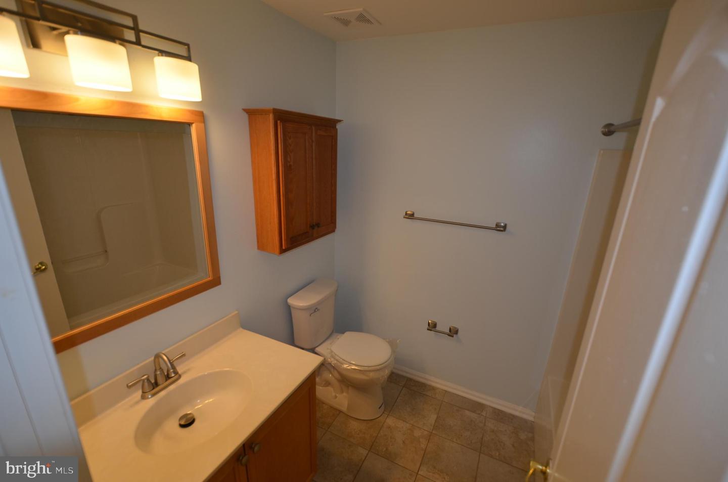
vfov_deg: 77.0
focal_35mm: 15
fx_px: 303
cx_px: 364
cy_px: 241
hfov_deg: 100.5
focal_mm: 10
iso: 200
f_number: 3.5
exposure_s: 1/160
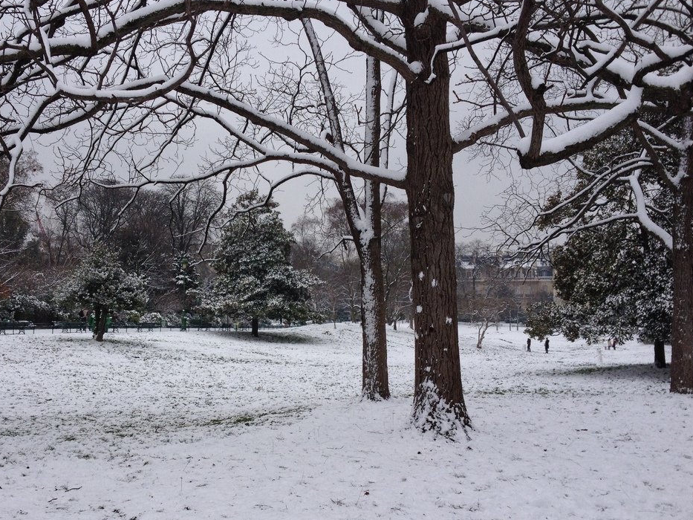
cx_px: 280
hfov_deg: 41.9
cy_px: 288
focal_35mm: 45
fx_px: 901
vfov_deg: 32.2
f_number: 2.4
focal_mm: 4.28
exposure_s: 1/826
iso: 64
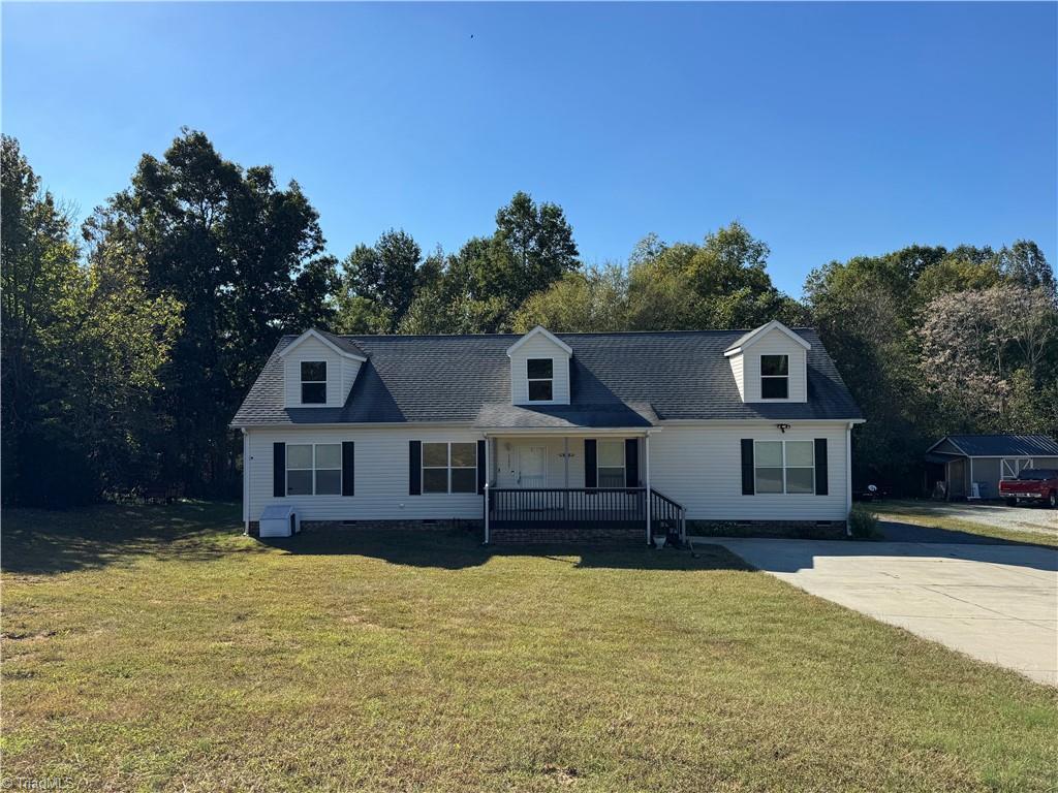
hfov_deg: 71.6
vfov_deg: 56.8
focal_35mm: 24
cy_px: 396
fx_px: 734
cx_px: 529
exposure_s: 1/4608
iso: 80
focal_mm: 6.76
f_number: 1.78
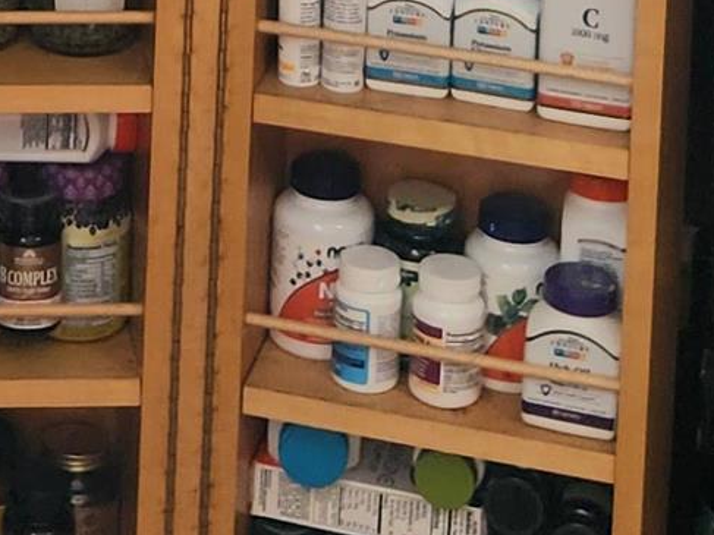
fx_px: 2990
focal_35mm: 145
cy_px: -789
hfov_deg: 13.5
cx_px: 43
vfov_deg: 9.1
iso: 64
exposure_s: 1/180
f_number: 1.8
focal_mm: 5.4
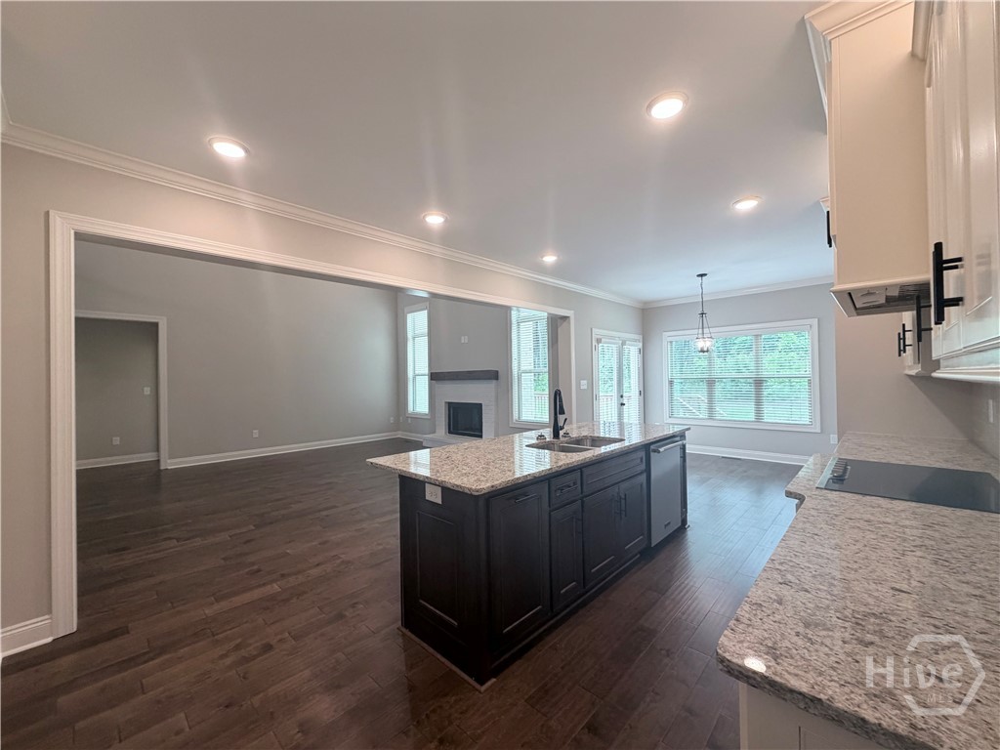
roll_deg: +1.4
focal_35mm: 14
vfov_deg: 85.7
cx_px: 500
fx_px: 404
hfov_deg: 102.1
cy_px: 375
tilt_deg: +1.0
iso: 250
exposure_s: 1/120
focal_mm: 2.22
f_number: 2.2
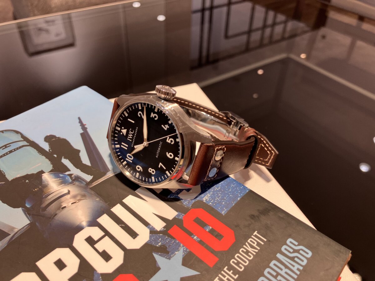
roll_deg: -2.7
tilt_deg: -39.3
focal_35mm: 28
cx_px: 188
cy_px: 140
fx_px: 303
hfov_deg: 63.4
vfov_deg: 49.7
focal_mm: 3.99
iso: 40
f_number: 1.8
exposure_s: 1/120
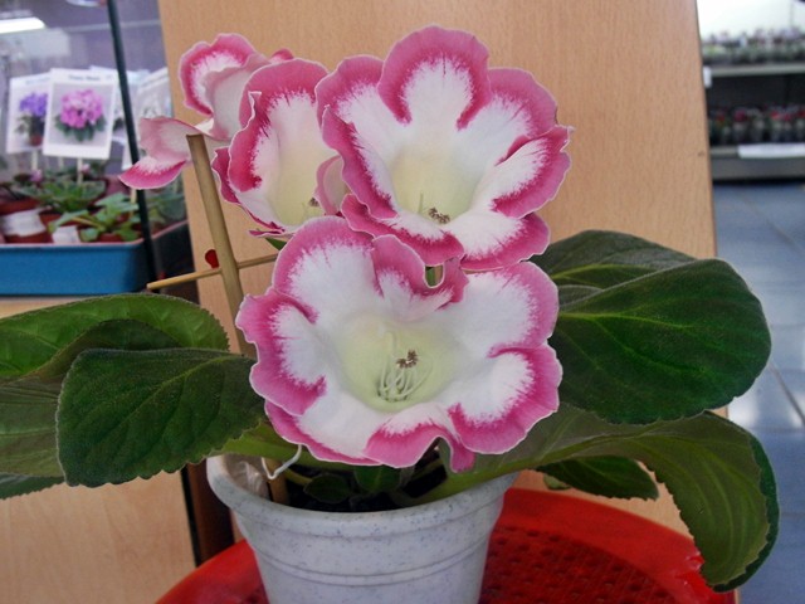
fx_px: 558
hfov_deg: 71.6
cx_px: 402
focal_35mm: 24
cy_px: 302
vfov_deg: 56.8
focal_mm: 5.2
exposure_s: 1/45
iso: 100
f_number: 2.5
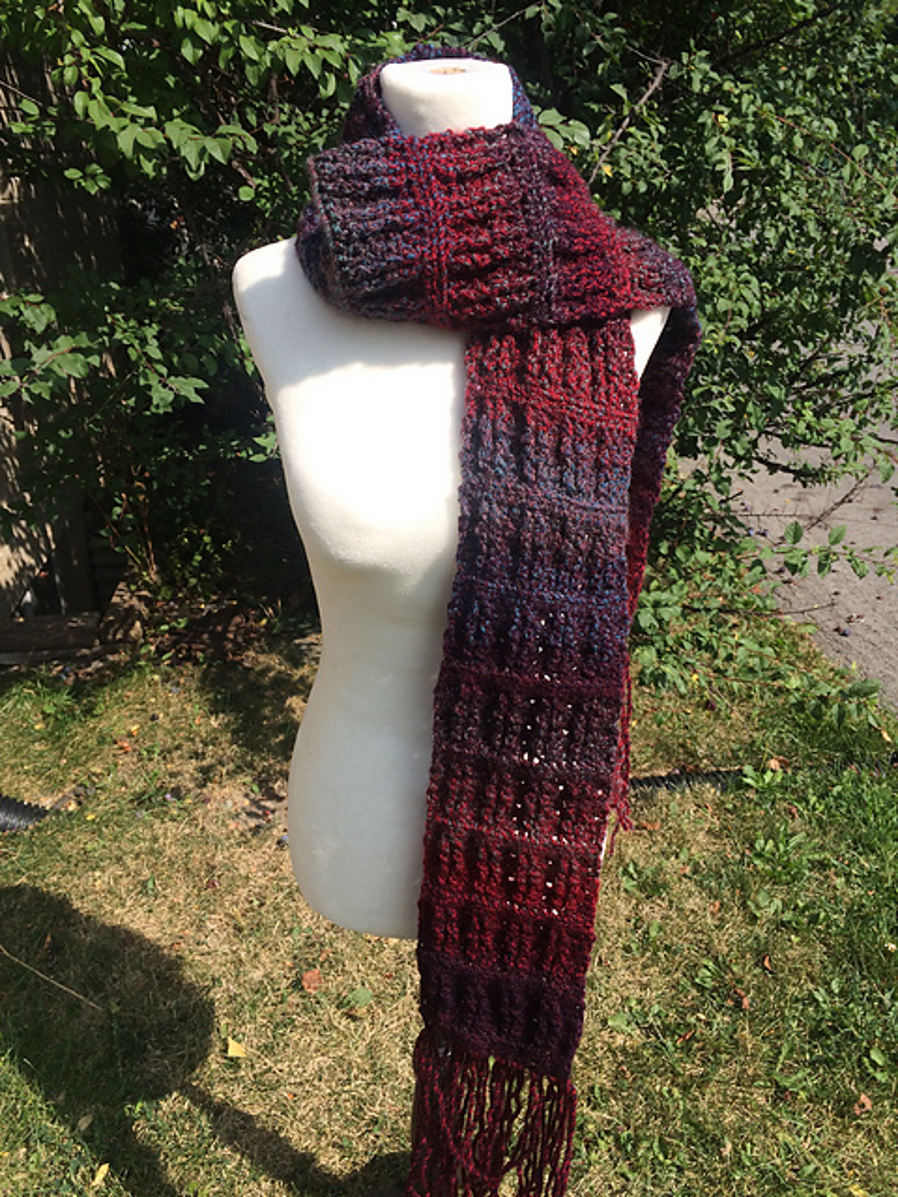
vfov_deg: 61.7
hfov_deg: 48.2
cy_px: 598
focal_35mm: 29
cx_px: 449
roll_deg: +4.0
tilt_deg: -23.3
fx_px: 1003
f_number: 2.2
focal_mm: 4.15
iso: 32
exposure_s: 1/1414
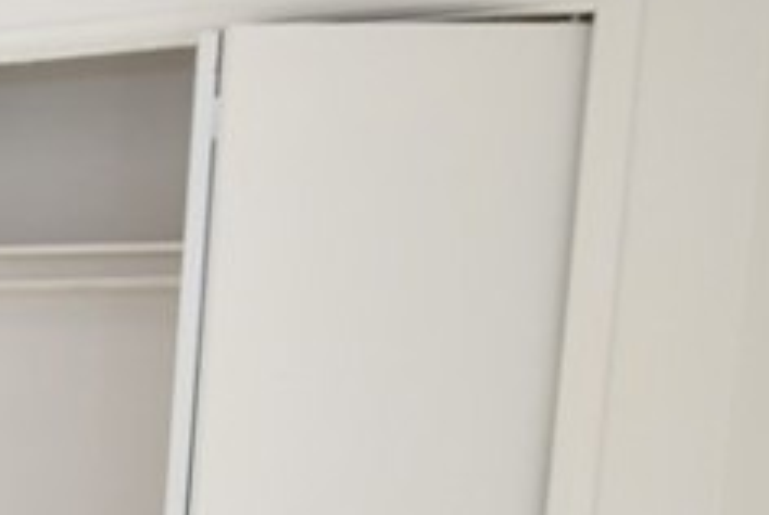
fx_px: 1390
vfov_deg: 20.3
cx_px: -626
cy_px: 517
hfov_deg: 20.9
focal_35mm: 65
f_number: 5.6
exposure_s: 1/60
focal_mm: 10
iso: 500
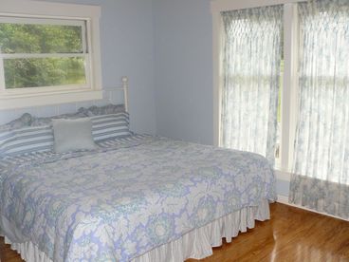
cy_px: 131
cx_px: 174
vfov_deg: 39.7
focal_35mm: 36
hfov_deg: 51.4
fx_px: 363
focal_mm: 6
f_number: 4
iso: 200
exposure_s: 1/125
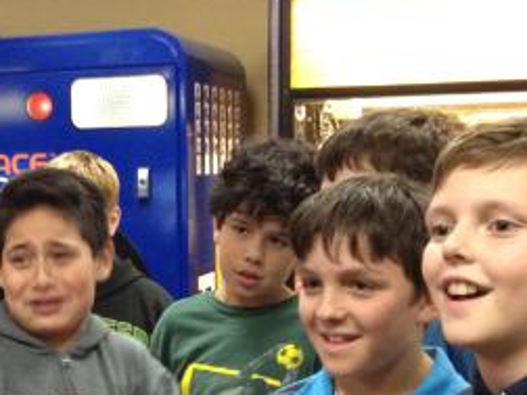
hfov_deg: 21.6
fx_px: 1355
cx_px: 79
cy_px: 320
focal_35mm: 89
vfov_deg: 16.5
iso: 320
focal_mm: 4.28
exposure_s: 1/20
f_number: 2.4
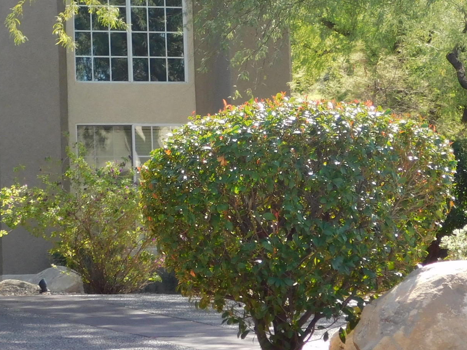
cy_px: 54
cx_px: 141
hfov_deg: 6.0
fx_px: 4465
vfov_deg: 4.5
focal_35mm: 331
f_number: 5
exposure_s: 1/160
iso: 125
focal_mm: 23.7
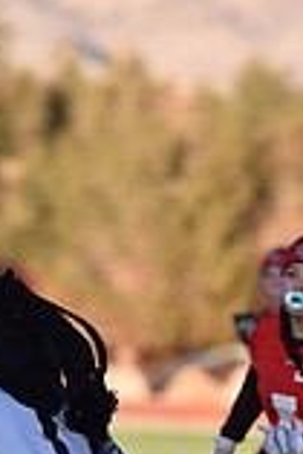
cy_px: 531
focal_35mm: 664
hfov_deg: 2.1
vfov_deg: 3.1
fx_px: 8364
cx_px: 447
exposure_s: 1/4000
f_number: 2.8
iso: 720
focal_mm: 180
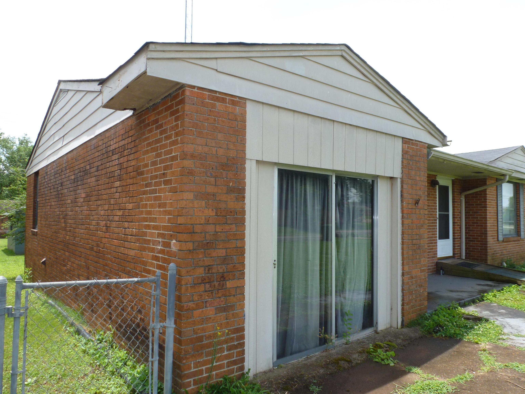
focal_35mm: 24
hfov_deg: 71.6
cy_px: 197
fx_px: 364
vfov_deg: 56.8
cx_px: 262
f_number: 4
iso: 100
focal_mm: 4.3
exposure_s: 1/320
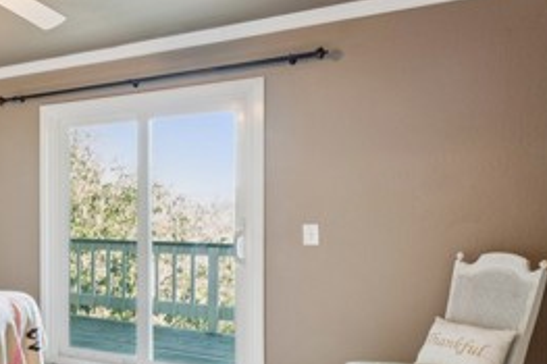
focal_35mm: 39
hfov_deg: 38.6
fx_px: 592
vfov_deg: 34.0
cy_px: 223
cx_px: -87
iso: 100
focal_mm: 16
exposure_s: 1.3
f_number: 13
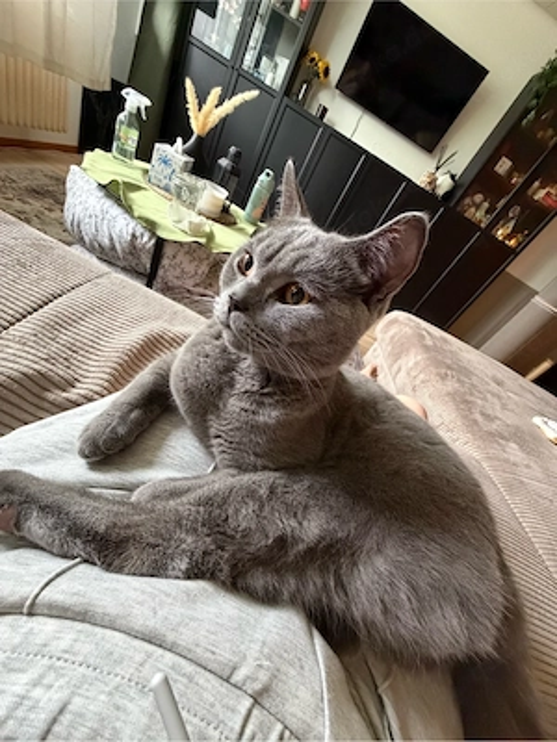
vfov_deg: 102.1
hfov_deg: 85.7
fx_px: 300
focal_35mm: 14
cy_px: 371
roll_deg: -32.0
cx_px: 278
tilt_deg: -31.7
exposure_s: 1/60
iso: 640
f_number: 2.2
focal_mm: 2.22
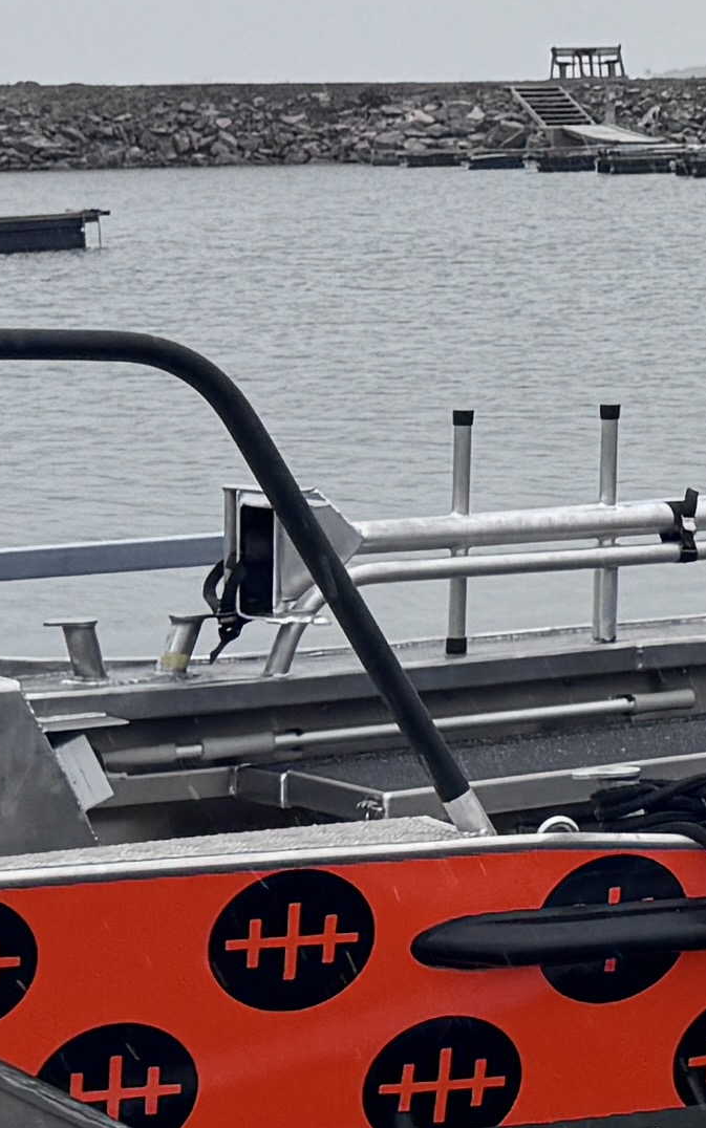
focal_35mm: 135
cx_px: 1687
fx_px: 4154
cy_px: 154
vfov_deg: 15.3
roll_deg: +1.2
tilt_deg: -0.7
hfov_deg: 8.8
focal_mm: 6.76
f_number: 1.78
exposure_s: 1/149
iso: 64
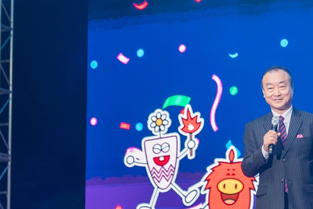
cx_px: 273
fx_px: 1496
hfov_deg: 11.9
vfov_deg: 8.0
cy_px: 126
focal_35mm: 172
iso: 800
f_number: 2.8
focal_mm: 56
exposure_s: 1/160
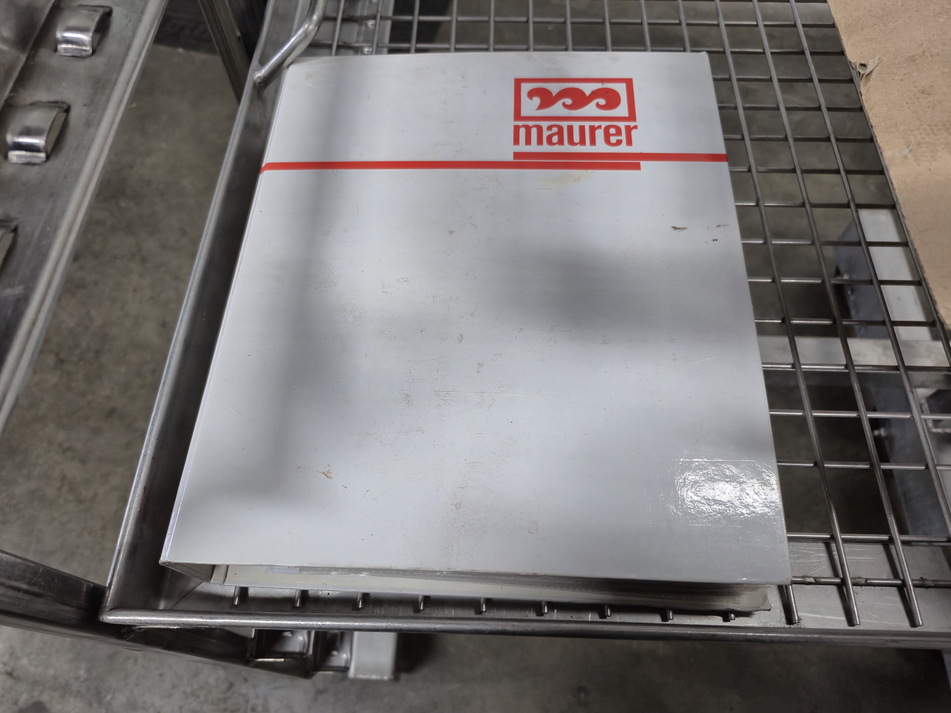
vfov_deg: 58.9
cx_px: 476
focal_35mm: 23
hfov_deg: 73.9
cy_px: 356
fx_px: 632
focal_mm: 5.4
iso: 100
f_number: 1.8
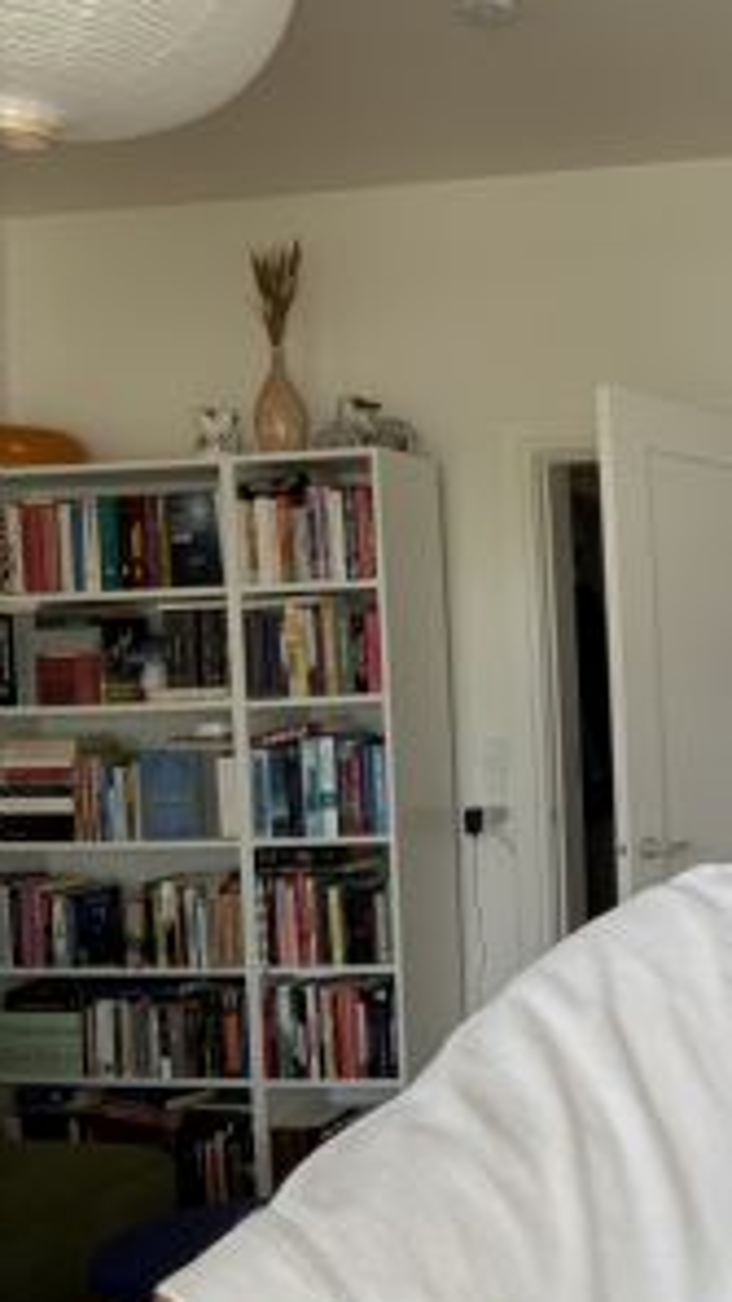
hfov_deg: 26.0
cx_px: 982
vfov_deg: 52.7
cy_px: 699
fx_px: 1312
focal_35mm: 38
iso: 25
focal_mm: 2.69
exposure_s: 1/122
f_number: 1.9
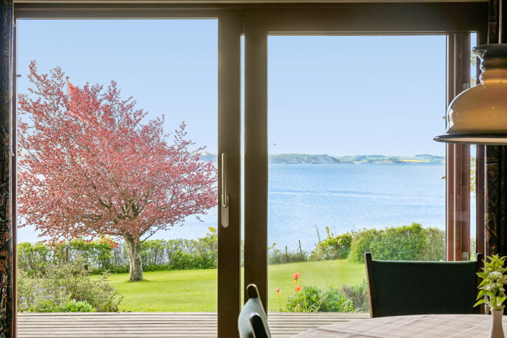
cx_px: 254
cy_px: 169
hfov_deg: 32.6
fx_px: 866
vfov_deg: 22.1
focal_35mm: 62
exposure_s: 1/200
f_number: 8
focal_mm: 41
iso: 200
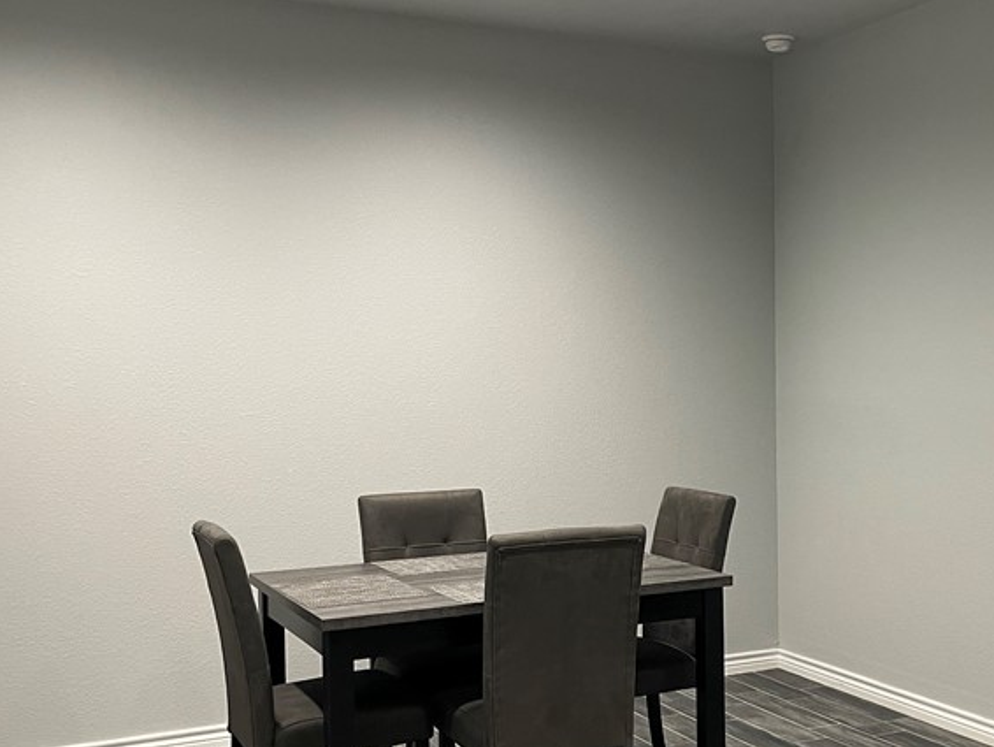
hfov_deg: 39.5
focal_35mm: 47
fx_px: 1350
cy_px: 422
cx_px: 725
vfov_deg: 30.9
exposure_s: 1/60
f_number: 1.6
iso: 125
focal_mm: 4.2
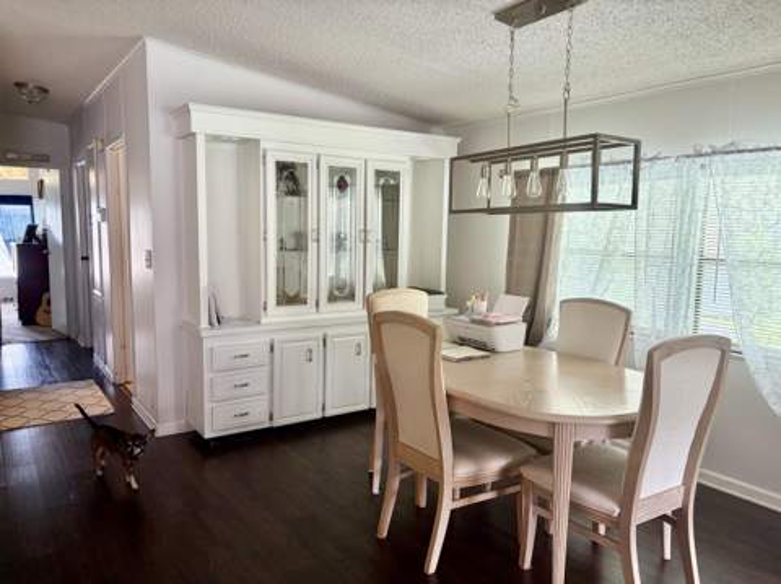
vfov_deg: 53.0
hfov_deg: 67.4
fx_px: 586
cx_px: 390
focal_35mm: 26
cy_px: 292
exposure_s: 1/60
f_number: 1.6
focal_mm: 5.96
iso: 125
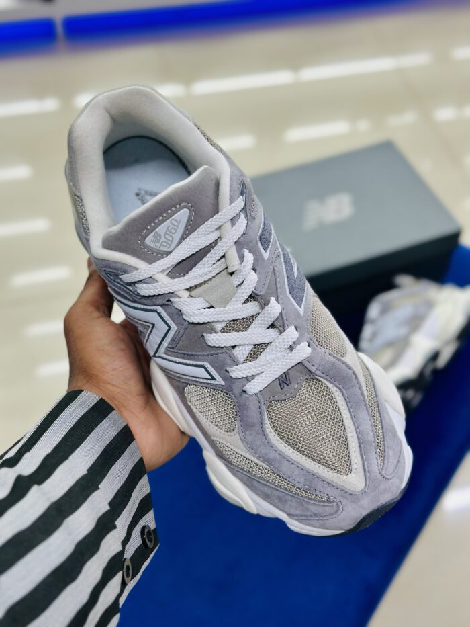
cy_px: 314
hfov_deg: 30.3
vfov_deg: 39.7
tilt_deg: -50.2
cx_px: 235
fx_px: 869
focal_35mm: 48
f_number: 1.78
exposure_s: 1/100
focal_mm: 6.86
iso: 64
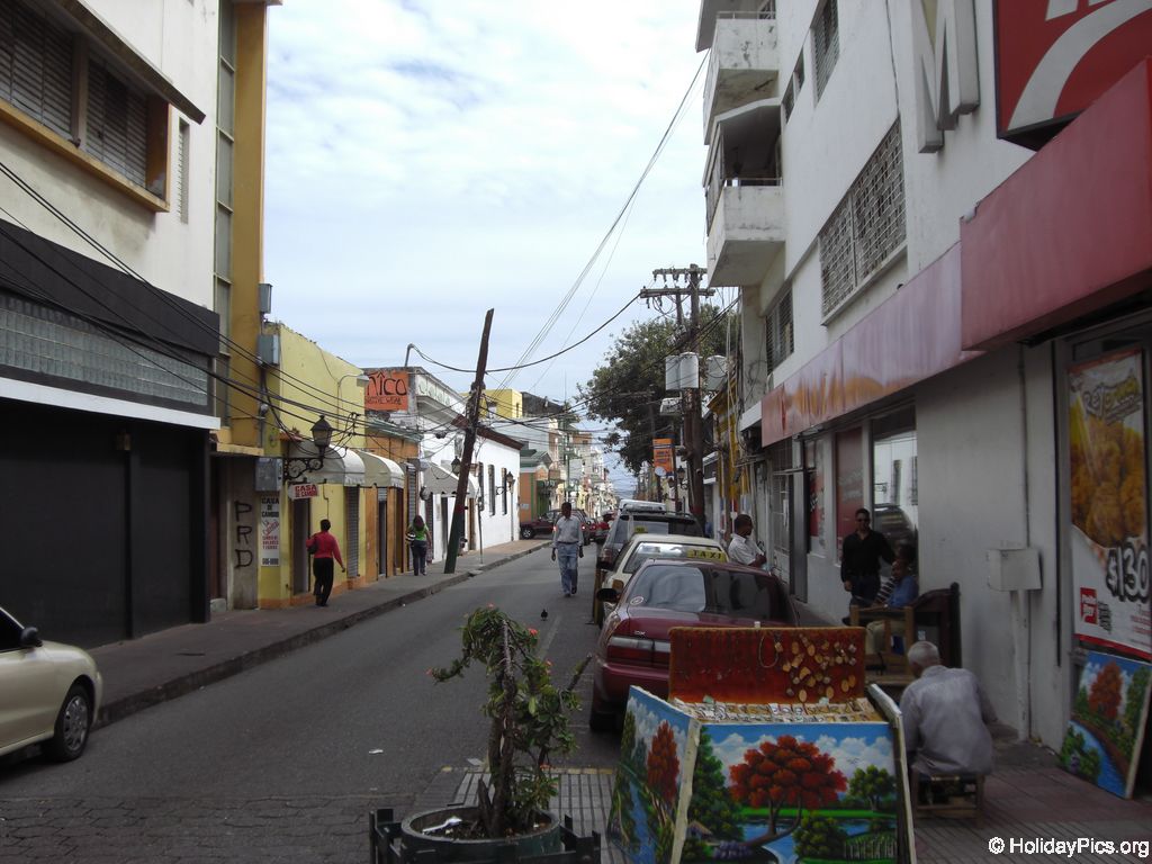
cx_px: 576
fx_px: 1265
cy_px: 432
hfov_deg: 49.0
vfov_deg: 37.7
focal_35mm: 38
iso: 64
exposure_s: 1/160
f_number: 8
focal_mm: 6.2
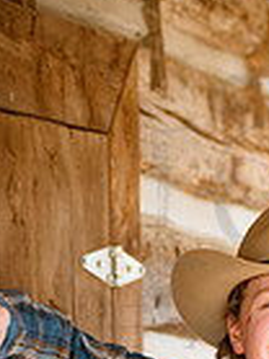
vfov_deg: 6.0
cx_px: 282
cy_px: 418
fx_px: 3393
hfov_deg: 4.5
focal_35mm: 327
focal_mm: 105
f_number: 3.2
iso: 800
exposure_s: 1/500
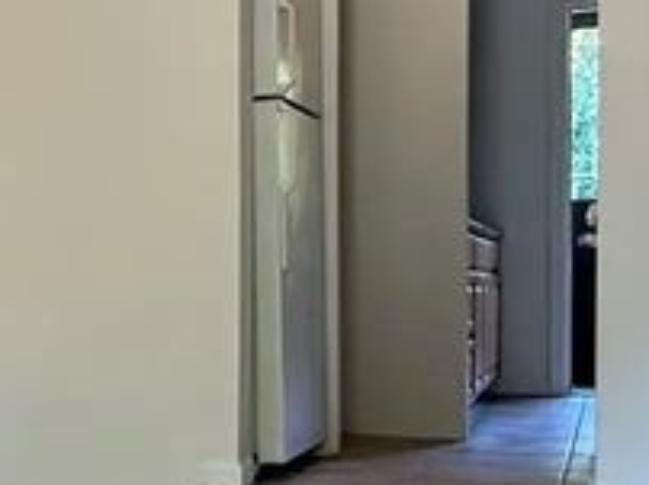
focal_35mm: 71
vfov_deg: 20.6
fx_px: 1330
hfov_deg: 24.4
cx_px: -164
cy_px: 299
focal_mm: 2.22
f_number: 2.2
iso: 200
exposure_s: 1/60
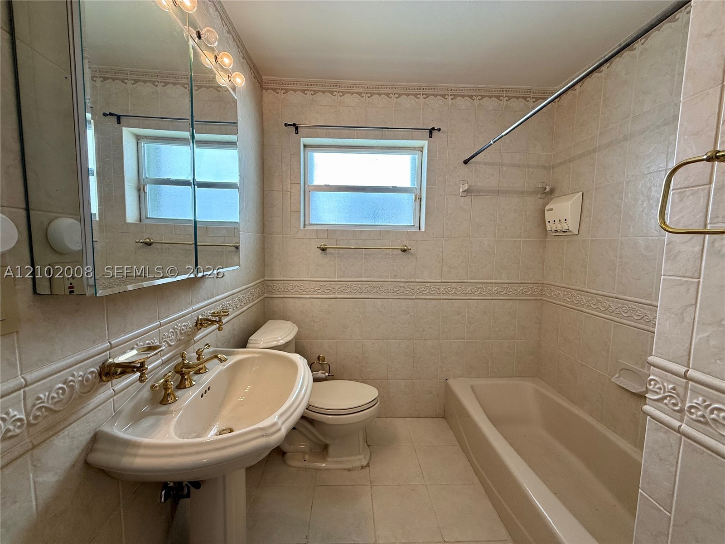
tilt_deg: -5.7
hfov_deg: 102.1
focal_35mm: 14
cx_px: 362
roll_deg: -0.9
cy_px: 272
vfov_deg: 85.7
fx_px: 293
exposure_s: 1/120
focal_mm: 2.22
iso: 80
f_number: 2.2
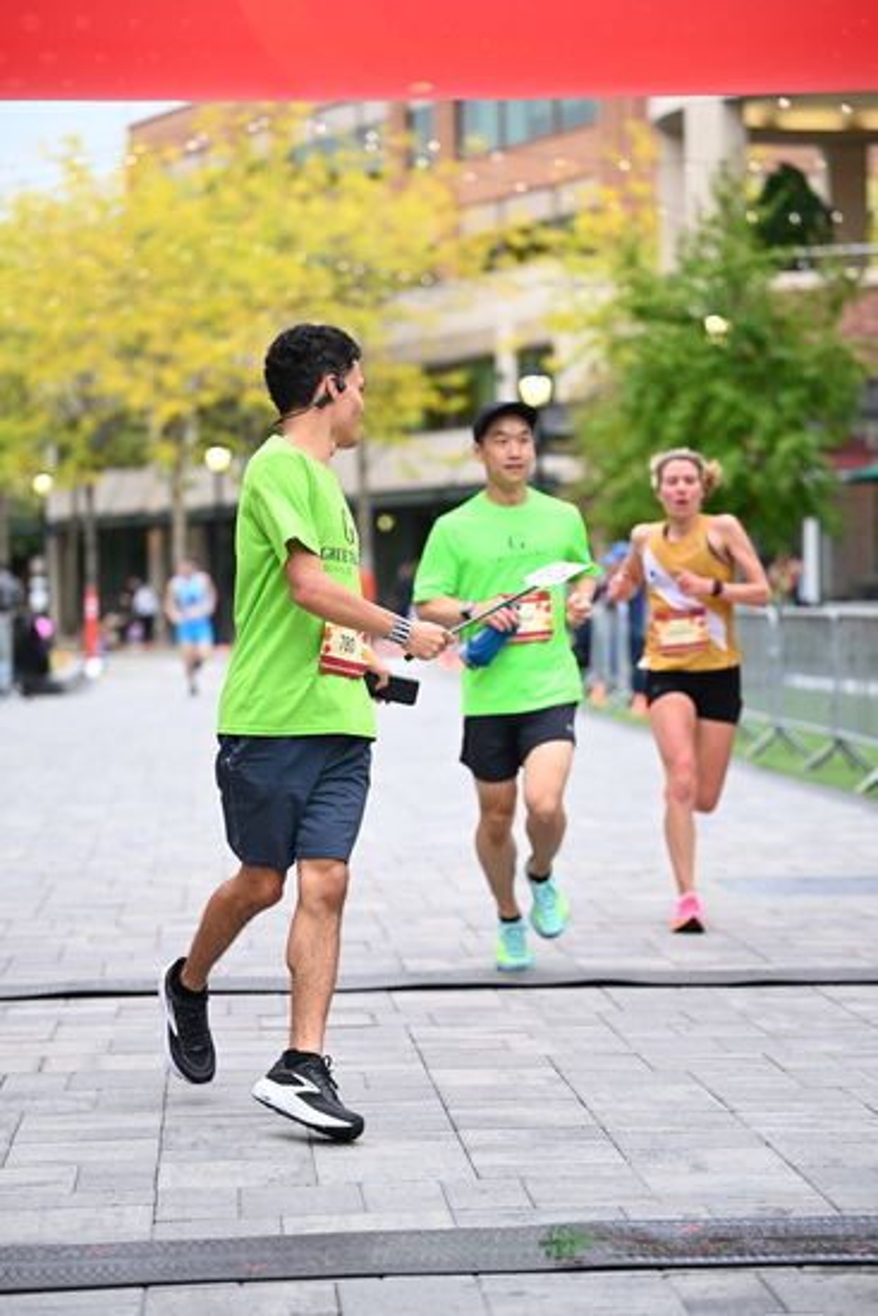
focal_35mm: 92
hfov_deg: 14.9
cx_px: 439
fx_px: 3363
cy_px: 658
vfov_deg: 22.1
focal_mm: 92
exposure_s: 1/1250
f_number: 2.8
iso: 1250
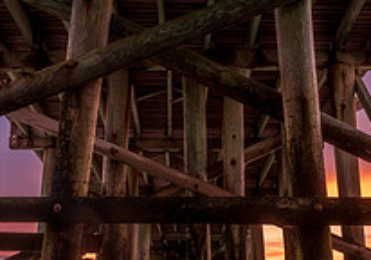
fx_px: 743
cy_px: 319
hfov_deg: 28.0
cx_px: 200
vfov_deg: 18.7
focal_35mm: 71
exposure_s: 30
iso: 64
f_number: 13
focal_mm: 24
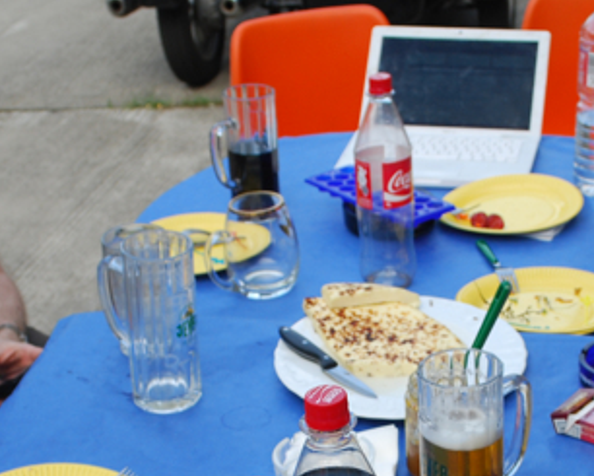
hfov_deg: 23.5
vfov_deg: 18.6
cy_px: 437
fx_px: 1424
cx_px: 377
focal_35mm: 81
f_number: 5.6
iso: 180
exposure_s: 1/125
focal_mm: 22
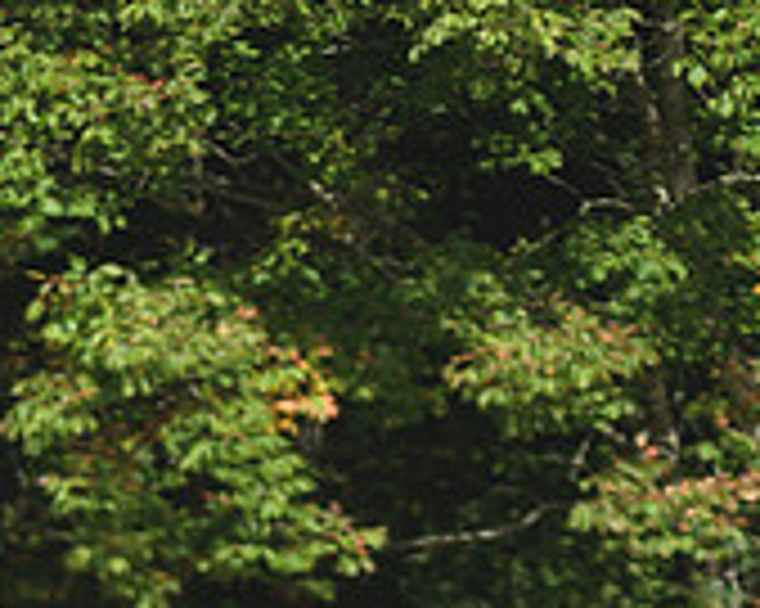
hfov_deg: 2.5
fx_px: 17377
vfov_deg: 2.0
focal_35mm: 773
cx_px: -517
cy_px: 820
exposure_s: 1/1000
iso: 125
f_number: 5
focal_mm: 160
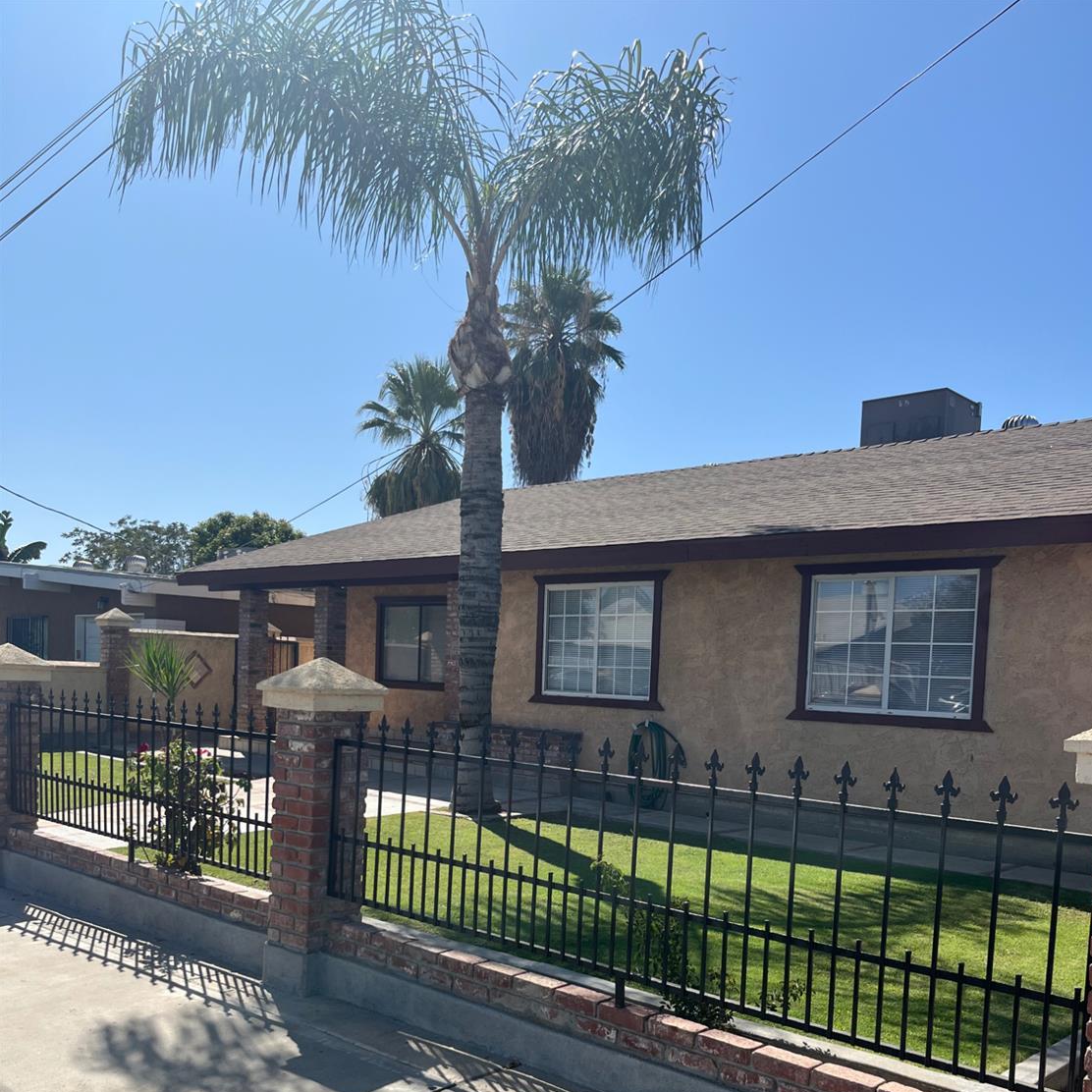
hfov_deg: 52.5
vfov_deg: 51.5
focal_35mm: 31
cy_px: 735
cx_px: 551
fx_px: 1106
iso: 50
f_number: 1.6
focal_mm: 5.1
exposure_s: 1/4310
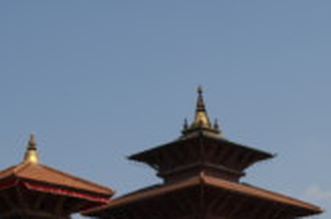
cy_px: 239
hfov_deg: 17.6
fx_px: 1064
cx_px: 211
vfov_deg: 11.6
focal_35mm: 116
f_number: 11
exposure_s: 1/125
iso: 100
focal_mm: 28
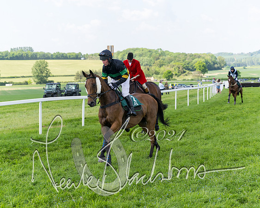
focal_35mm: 79
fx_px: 606
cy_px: 104
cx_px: 126
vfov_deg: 19.4
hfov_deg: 24.2
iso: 400
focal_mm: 70
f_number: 5
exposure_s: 1/1250
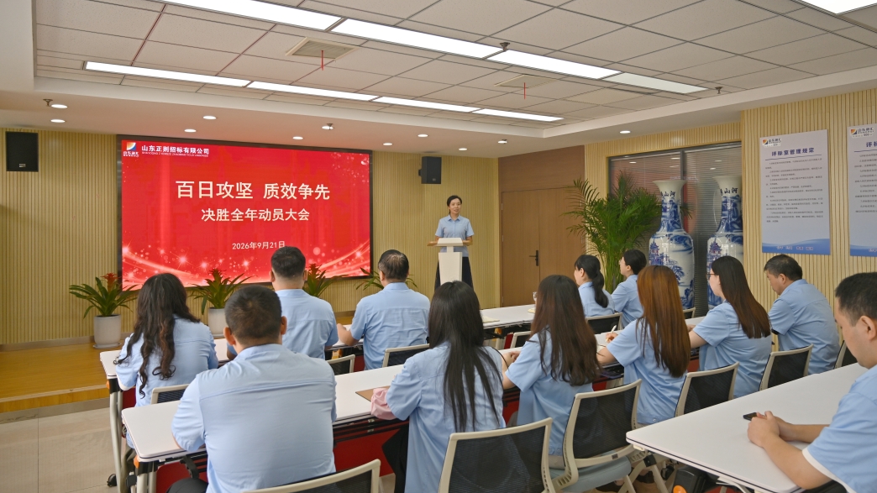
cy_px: 212
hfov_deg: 71.9
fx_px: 605
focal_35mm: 26
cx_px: 440
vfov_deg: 44.3
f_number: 4
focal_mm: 24
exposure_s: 1/250
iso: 400
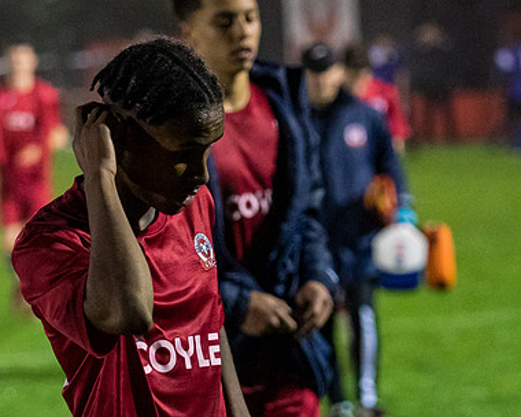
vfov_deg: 7.1
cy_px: 250
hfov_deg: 8.9
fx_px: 3346
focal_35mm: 217
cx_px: 147
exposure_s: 1/1000
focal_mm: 87
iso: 6400
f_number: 2.8
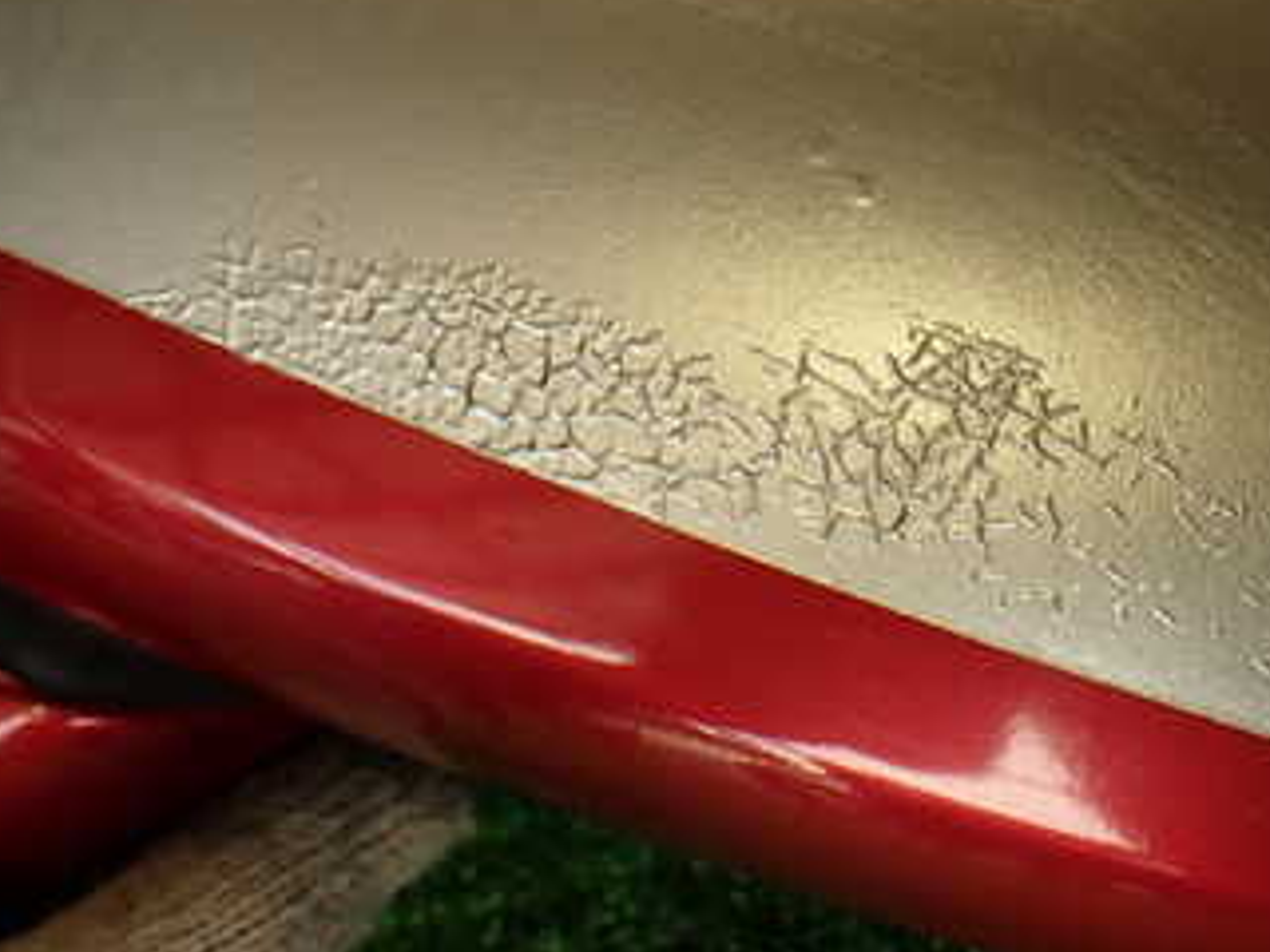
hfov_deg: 31.7
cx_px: 937
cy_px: 198
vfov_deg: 24.1
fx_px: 2201
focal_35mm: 60
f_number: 3.2
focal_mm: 5.79
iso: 100
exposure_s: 1/60
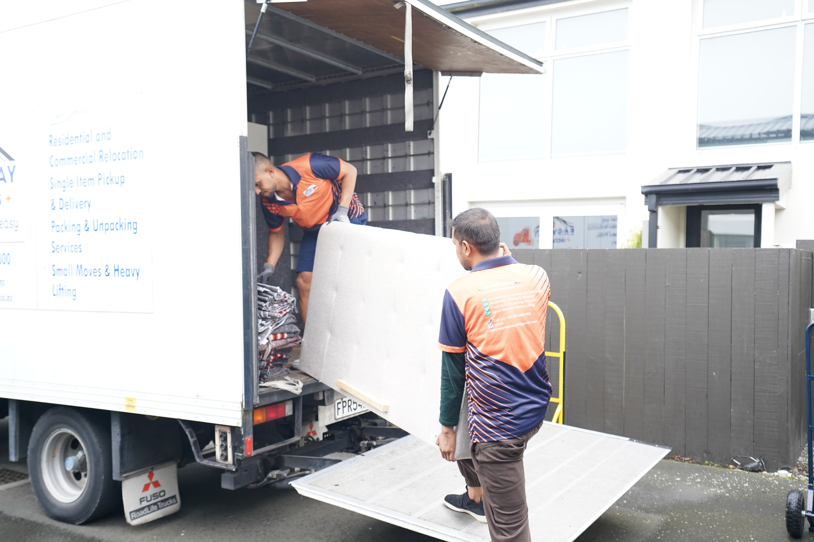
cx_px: 407
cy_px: 271
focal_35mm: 35
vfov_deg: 37.9
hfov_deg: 54.4
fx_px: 791
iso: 1000
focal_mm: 35
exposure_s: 1/200
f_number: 3.5
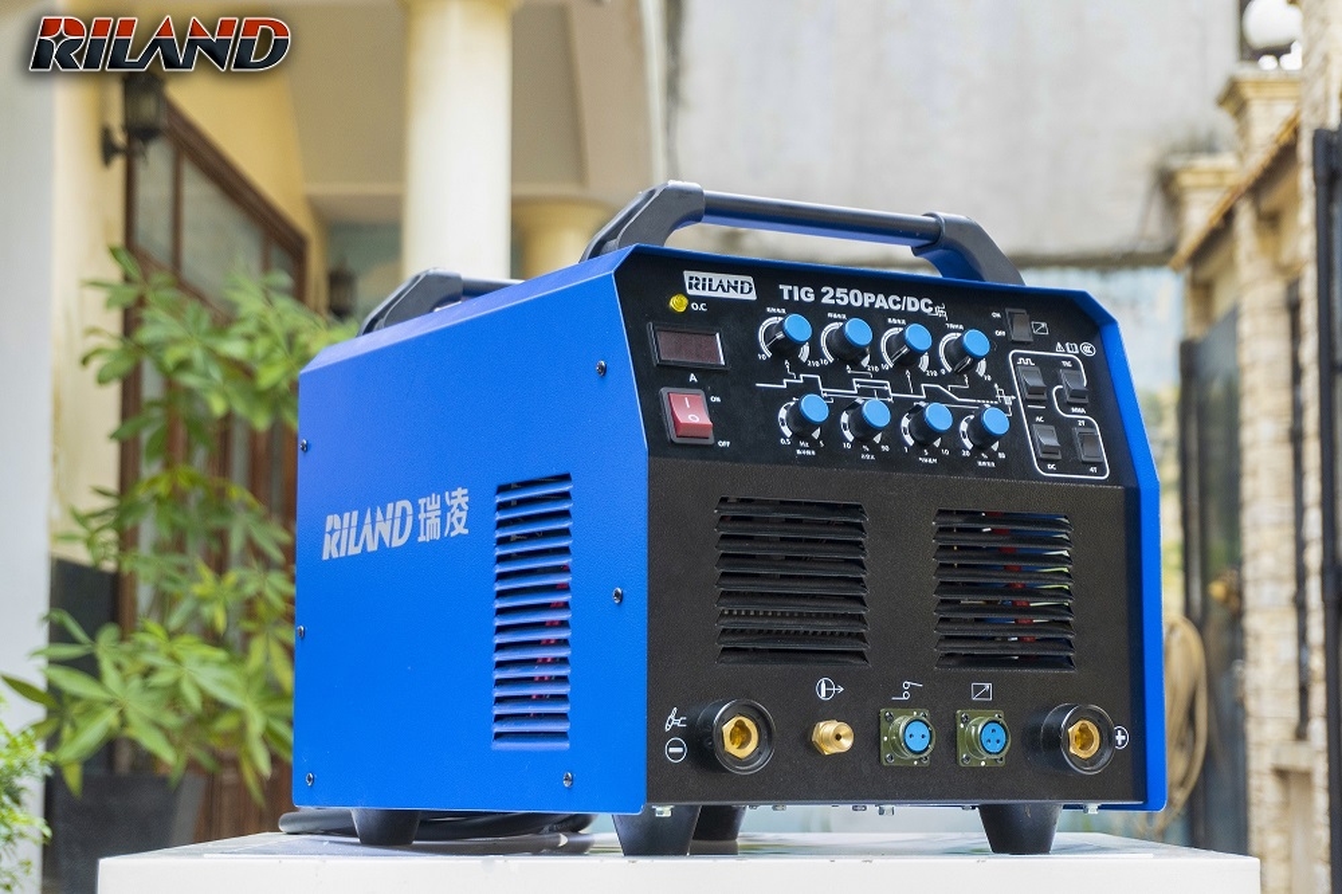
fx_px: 2795
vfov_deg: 18.2
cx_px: 671
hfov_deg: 27.0
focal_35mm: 75
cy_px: 447
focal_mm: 50
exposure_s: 1/160
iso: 800
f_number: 5.6
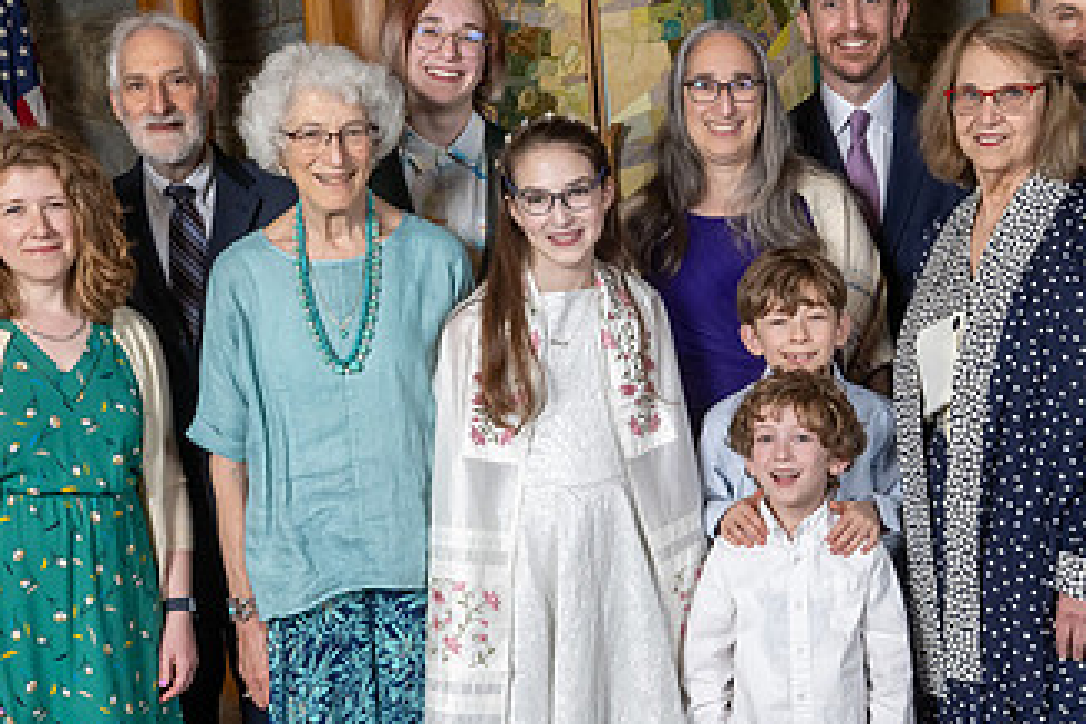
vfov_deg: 23.0
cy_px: 390
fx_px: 1780
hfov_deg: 33.9
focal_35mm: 59
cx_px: 611
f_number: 10
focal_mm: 20
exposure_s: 1/200
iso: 640
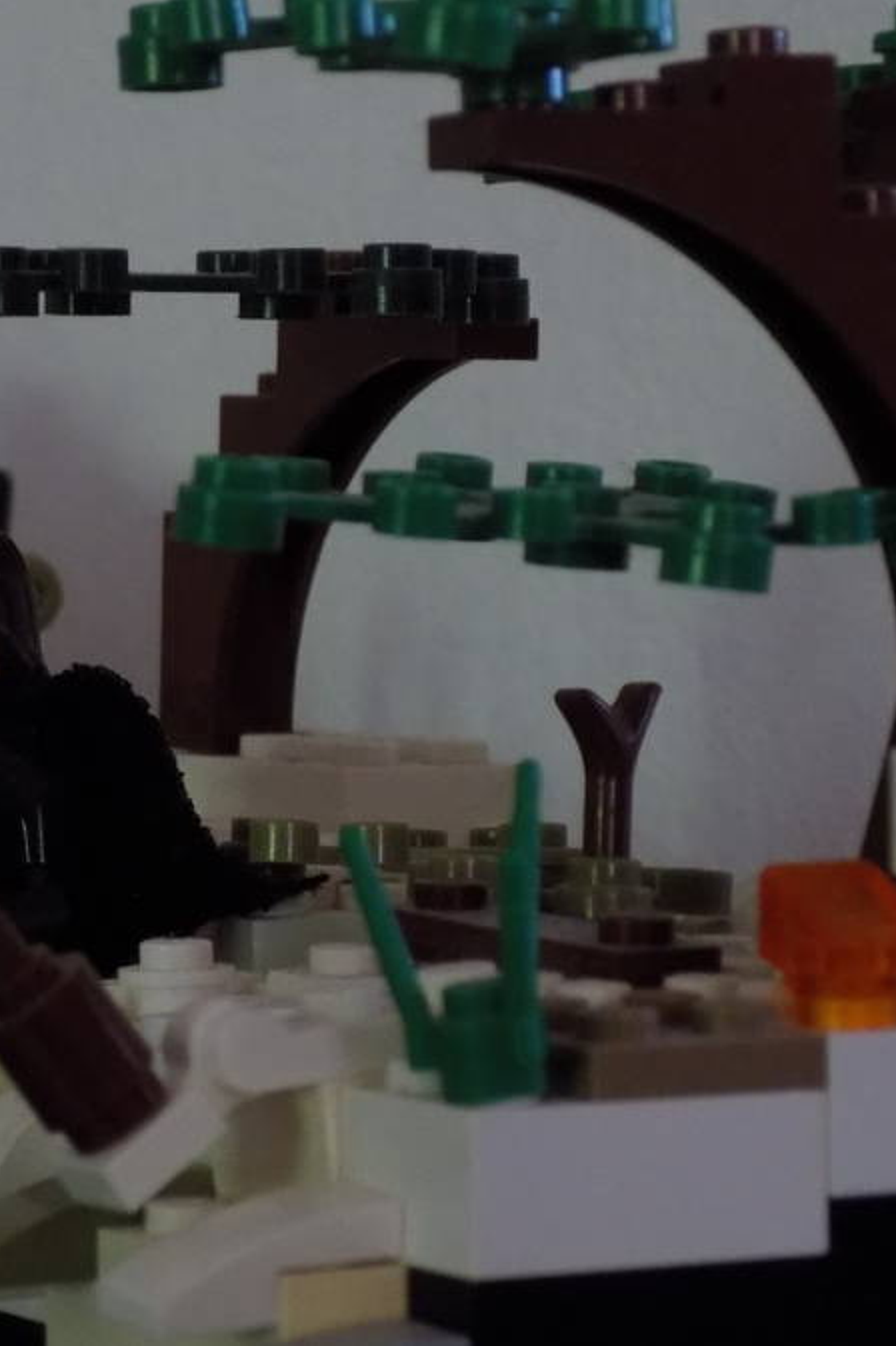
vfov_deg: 15.2
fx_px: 5045
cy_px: 673
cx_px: 20
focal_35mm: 135
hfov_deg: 10.1
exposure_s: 1/15
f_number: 4.6
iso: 400
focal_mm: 17.2
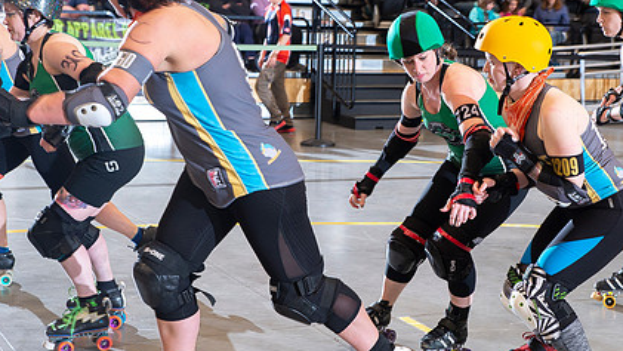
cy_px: 171
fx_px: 1239
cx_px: 383
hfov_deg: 28.1
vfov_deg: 16.1
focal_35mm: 75
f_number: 5.6
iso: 640
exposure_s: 1/160
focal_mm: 52
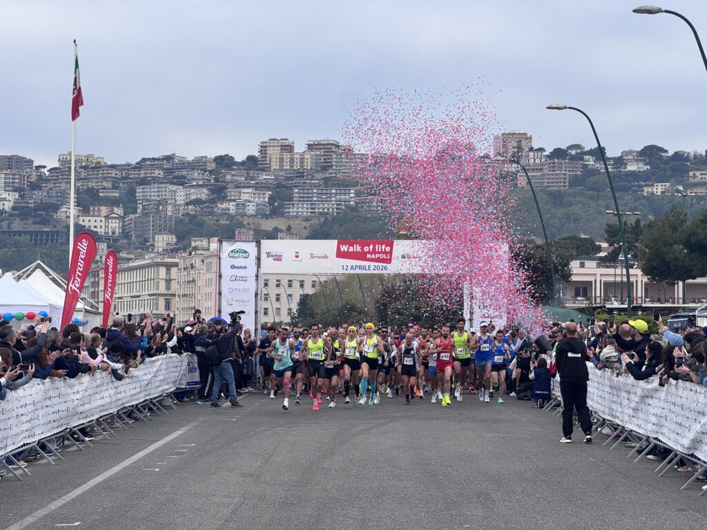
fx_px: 1573
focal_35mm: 77
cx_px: 354
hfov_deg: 25.3
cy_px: 265
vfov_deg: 19.1
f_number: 2.8
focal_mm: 9
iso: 25
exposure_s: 1/219
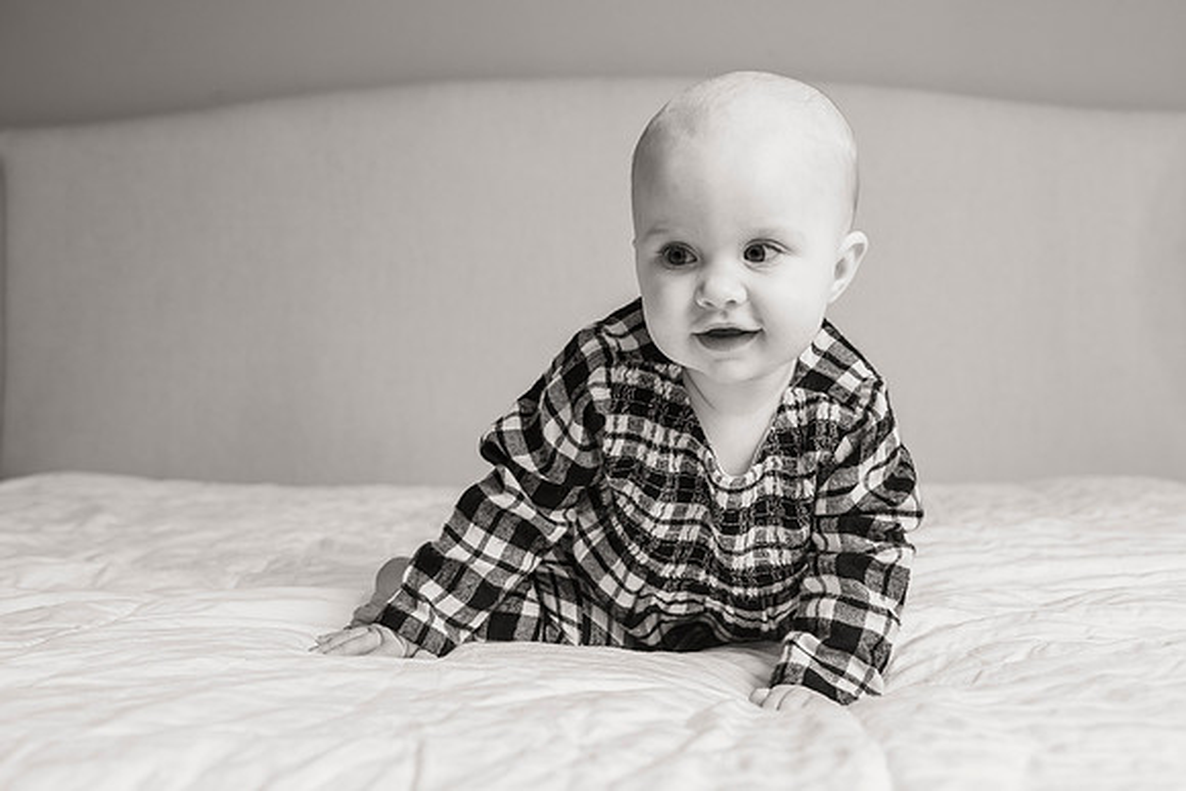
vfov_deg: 30.8
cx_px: 615
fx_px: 1436
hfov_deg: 44.9
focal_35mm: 44
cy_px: 380
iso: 400
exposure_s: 1/200
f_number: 5.6
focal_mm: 42
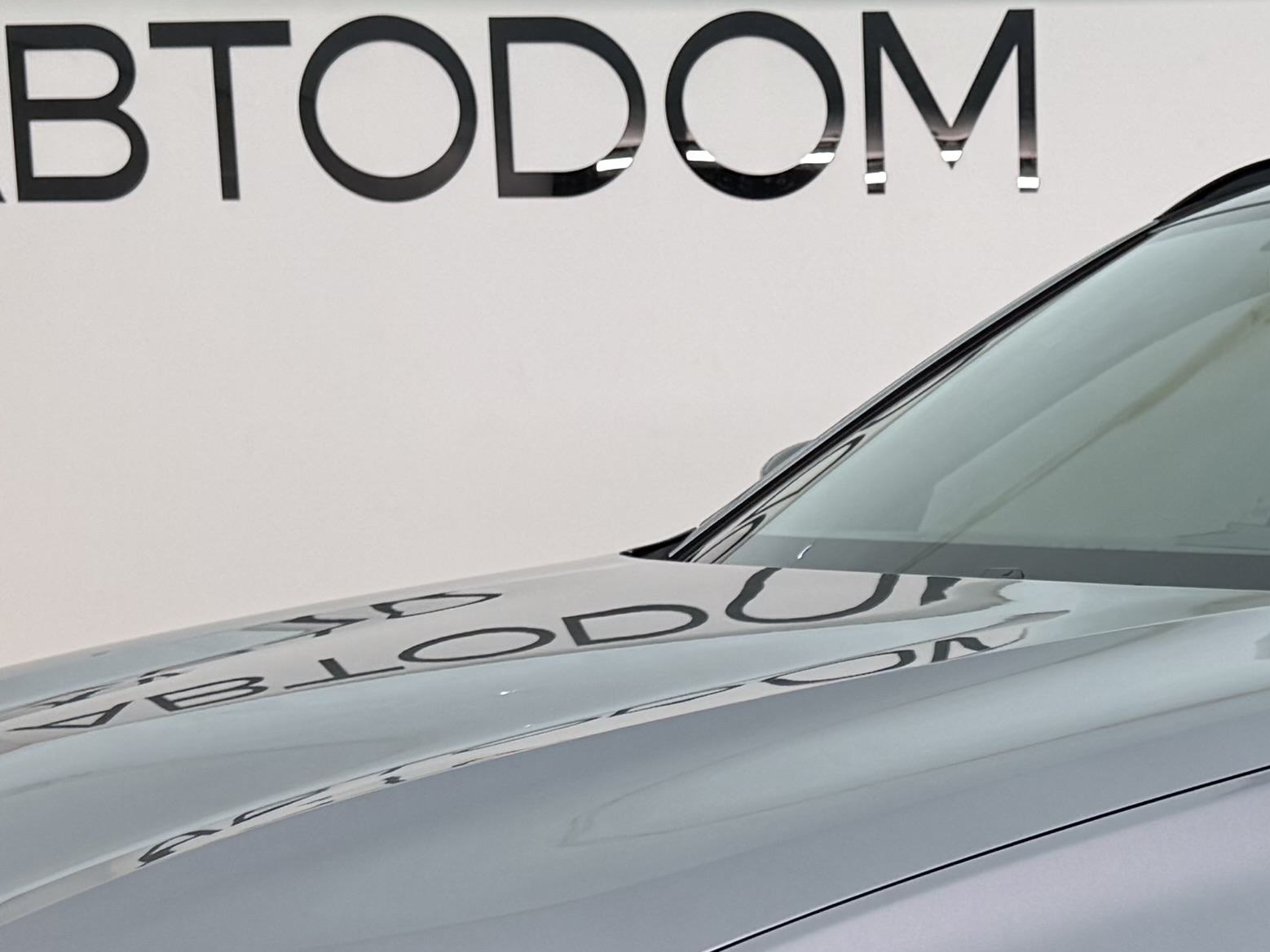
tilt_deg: -10.0
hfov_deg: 21.8
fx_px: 3228
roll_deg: +0.2
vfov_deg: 16.4
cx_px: 1135
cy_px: 1001
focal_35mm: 88
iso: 64
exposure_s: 1/126
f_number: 1.78
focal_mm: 6.76
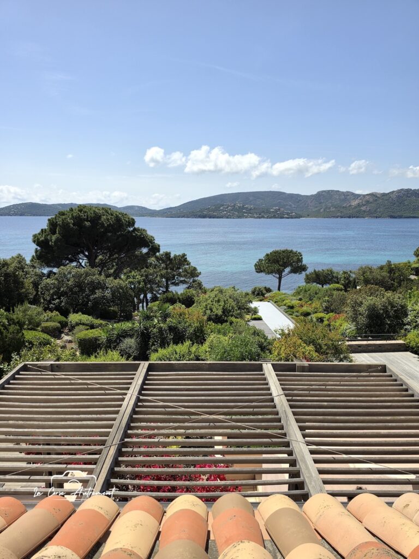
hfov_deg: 58.9
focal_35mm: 23
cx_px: 210
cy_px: 280
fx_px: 371
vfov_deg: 73.9
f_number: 1.4
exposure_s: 1/7939
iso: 50
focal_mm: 6.5
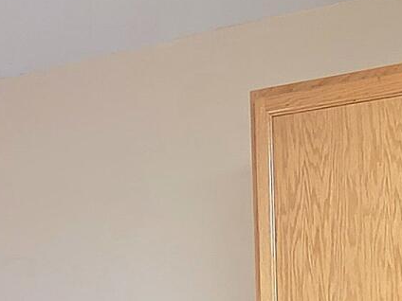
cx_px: 593
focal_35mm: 92
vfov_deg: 12.2
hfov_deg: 18.9
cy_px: 763
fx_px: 1068
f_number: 1.9
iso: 160
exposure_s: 1/60.2
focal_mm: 2.2
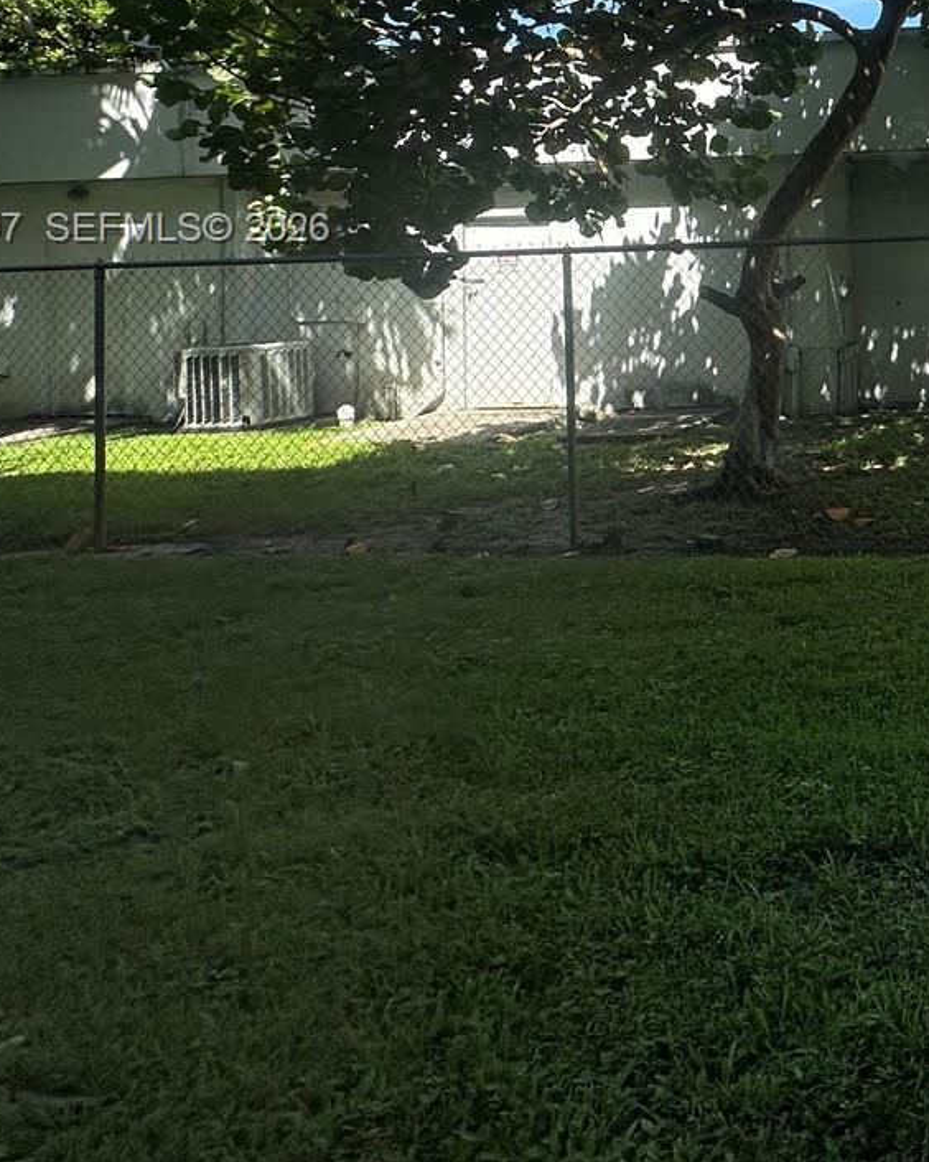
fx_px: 1065
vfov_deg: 53.4
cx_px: 1135
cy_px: 231
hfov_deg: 35.9
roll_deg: +0.9
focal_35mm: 31
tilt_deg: +1.3
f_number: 2.2
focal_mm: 2.22
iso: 40
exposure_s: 1/1182
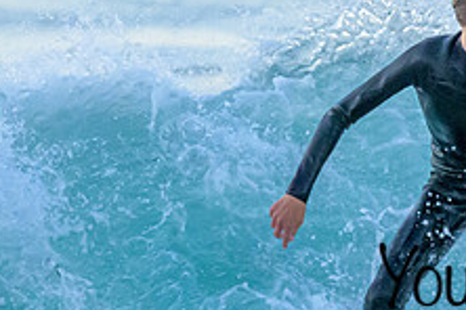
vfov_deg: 0.4
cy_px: 258
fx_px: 40513
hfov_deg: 0.7
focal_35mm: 3130
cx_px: 594
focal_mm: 800
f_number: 6.3
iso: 5000
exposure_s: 1/1250
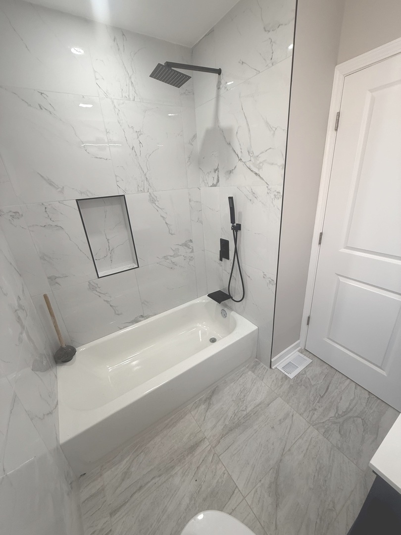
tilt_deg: -22.9
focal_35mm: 14
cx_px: 200
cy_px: 268
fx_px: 216
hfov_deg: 85.7
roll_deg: +4.3
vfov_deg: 102.1
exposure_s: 1/120
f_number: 2.2
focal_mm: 2.22
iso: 125
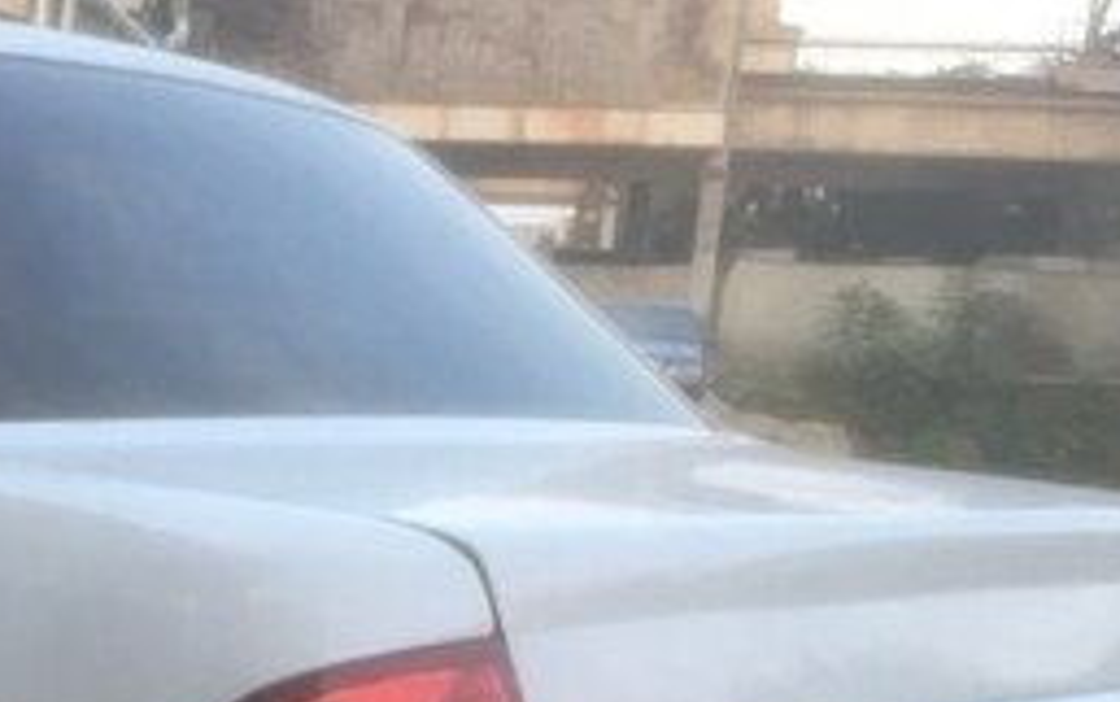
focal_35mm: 79
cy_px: 866
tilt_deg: -13.6
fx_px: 2413
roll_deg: -3.2
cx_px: -70
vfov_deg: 15.8
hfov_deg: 24.6
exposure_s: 1/33
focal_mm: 4.15
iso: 25
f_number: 2.2
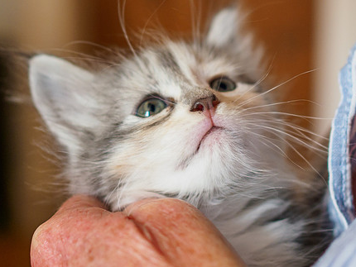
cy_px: 116
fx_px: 906
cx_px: 214
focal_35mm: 88
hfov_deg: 22.2
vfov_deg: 16.8
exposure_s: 1/200
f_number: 1.8
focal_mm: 25
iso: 640
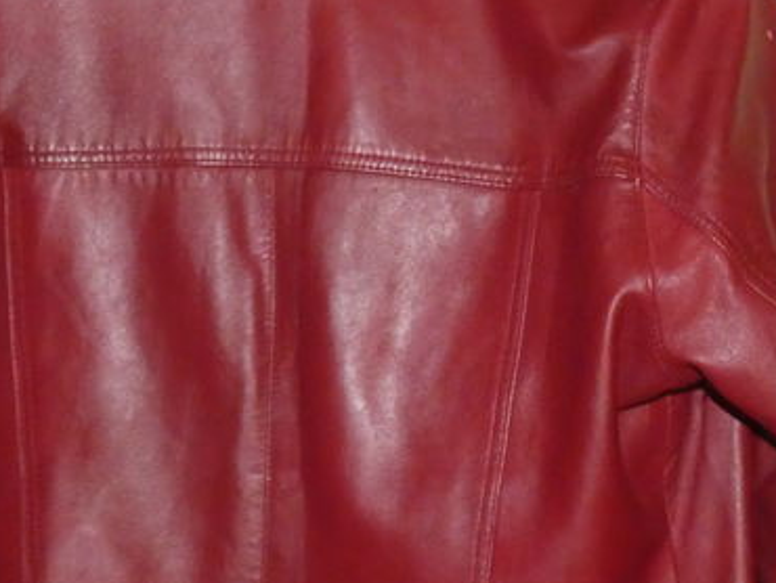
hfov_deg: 24.1
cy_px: 495
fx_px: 1817
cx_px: 470
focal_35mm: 81
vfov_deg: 18.0
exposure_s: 1/60
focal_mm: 5.3
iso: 800
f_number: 3.3
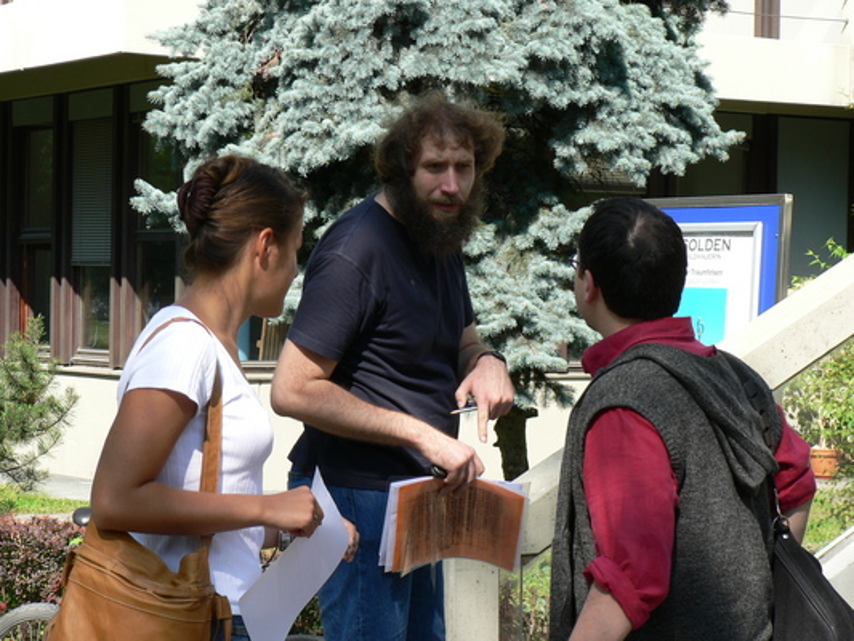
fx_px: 2443
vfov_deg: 14.9
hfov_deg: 19.8
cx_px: 427
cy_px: 320
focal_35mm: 99
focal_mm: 16.5
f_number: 4
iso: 80
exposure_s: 1/250
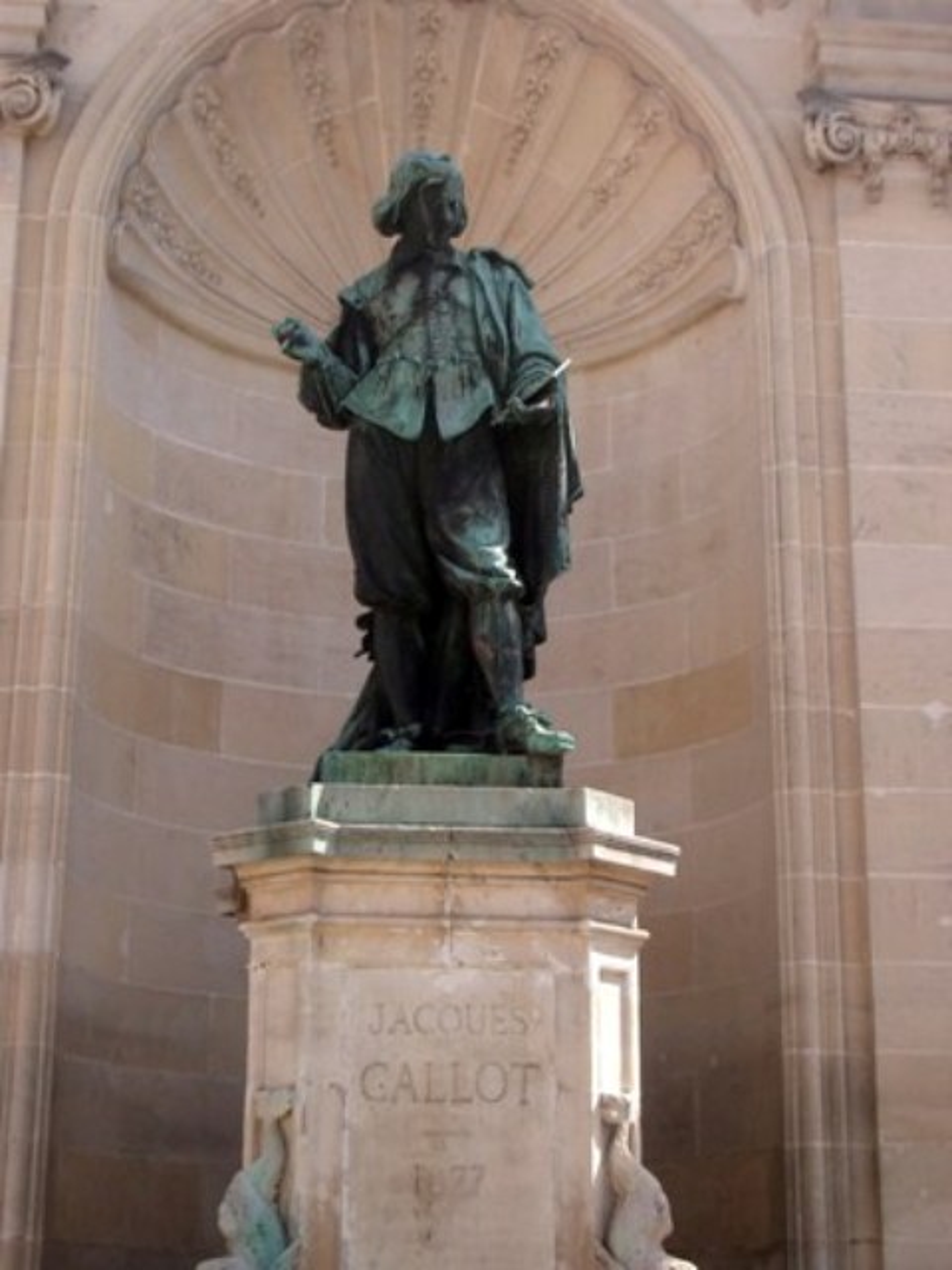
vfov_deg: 31.2
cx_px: 476
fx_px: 2273
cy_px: 635
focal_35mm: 62
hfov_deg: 23.7
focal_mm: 10.2
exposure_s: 1/250
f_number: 3.5
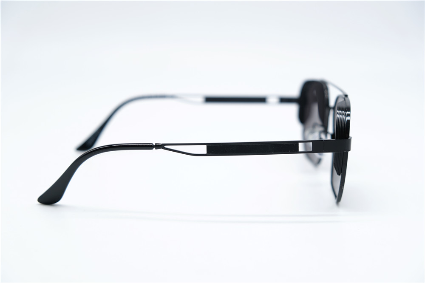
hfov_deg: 33.9
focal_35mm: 59
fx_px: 696
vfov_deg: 23.0
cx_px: 212
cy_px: 142
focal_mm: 39
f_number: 4
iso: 160
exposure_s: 1/150
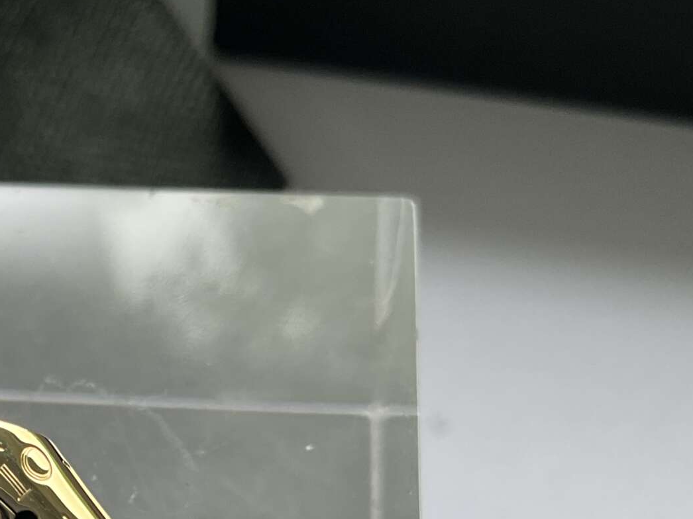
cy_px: 553
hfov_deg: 26.9
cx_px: 135
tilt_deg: -66.0
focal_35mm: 71
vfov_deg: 19.9
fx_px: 1421
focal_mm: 3
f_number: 1.8
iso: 20
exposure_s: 1/122
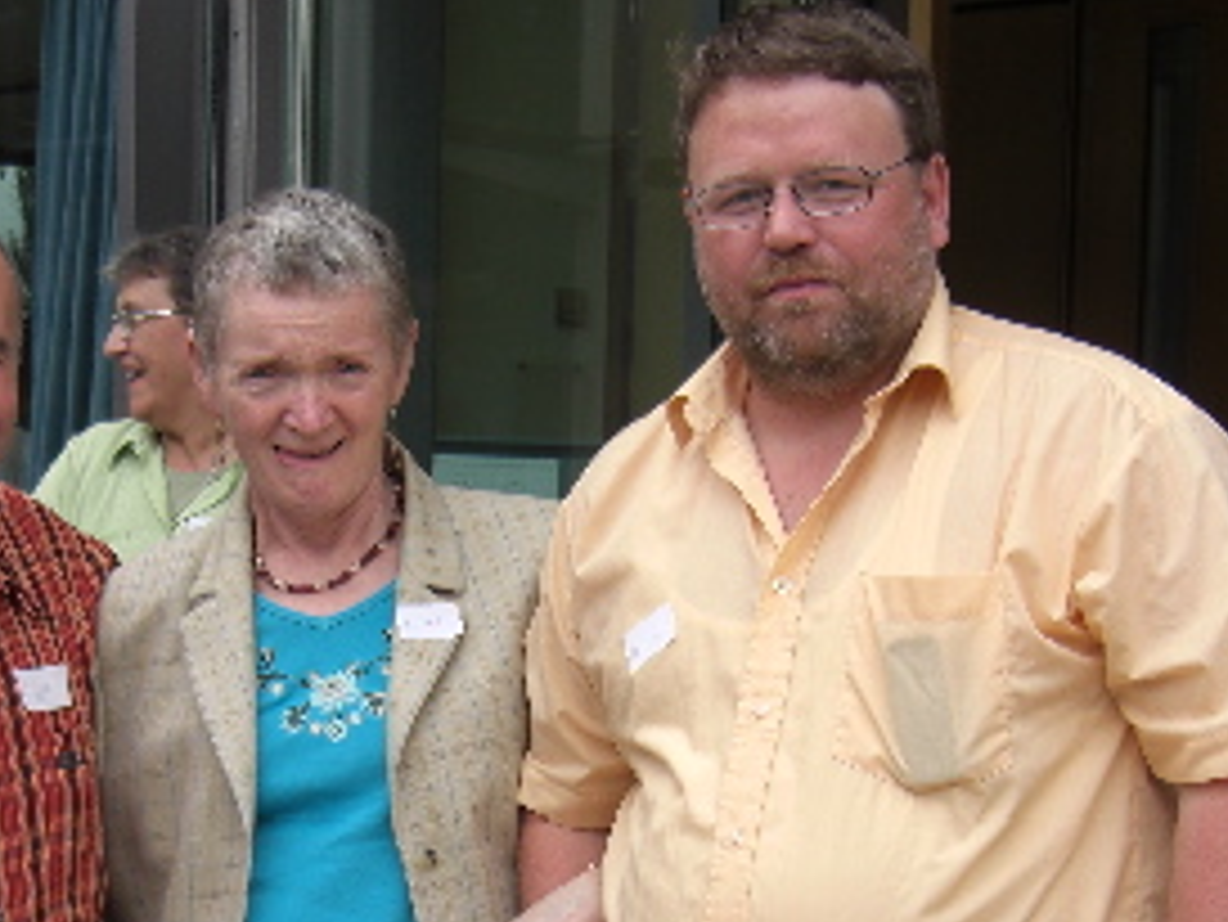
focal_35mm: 89
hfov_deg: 22.0
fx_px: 3159
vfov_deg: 16.4
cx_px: 517
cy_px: 850
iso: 80
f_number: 2.8
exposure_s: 1/320
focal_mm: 7.9
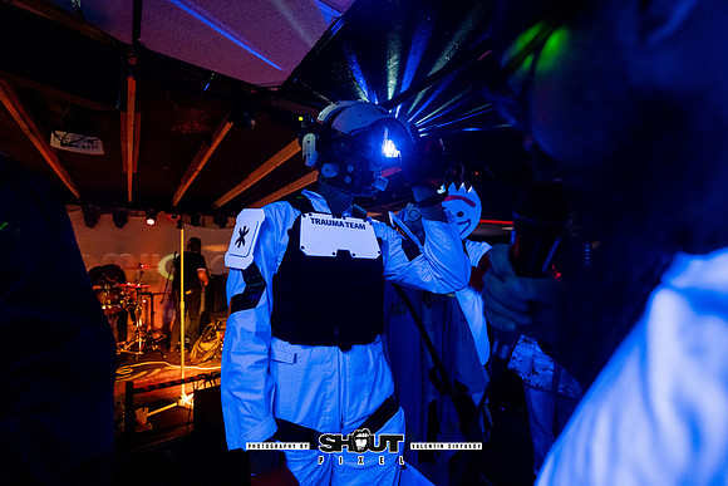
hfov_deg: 104.2
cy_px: 243
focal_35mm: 14
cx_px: 364
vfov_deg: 81.2
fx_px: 283
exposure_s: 1/160
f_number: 2.8
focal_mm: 14
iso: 3200
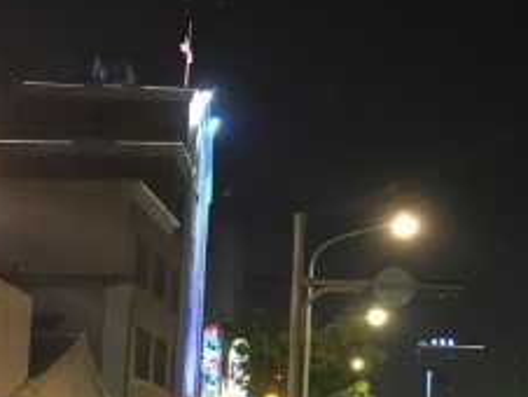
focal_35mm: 82
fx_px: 1252
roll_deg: -1.1
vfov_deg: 18.0
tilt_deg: +8.7
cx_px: 308
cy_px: 271
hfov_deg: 23.8
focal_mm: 4.15
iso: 200
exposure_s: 1/17
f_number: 2.2
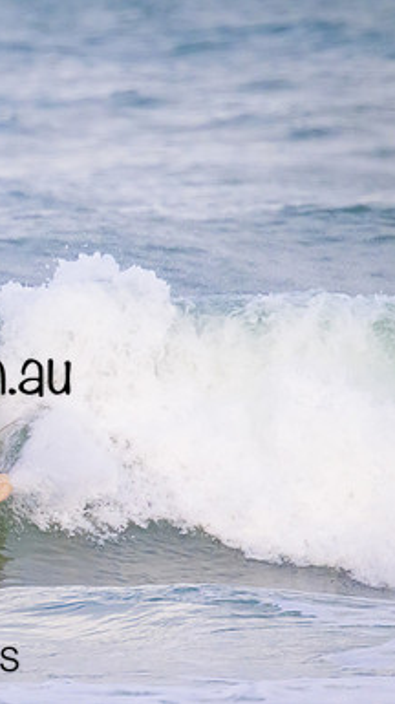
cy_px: 352
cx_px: -123
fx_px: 24609
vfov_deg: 1.6
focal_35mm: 1319
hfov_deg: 0.9
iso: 4500
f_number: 11
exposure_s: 1/2000
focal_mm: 800
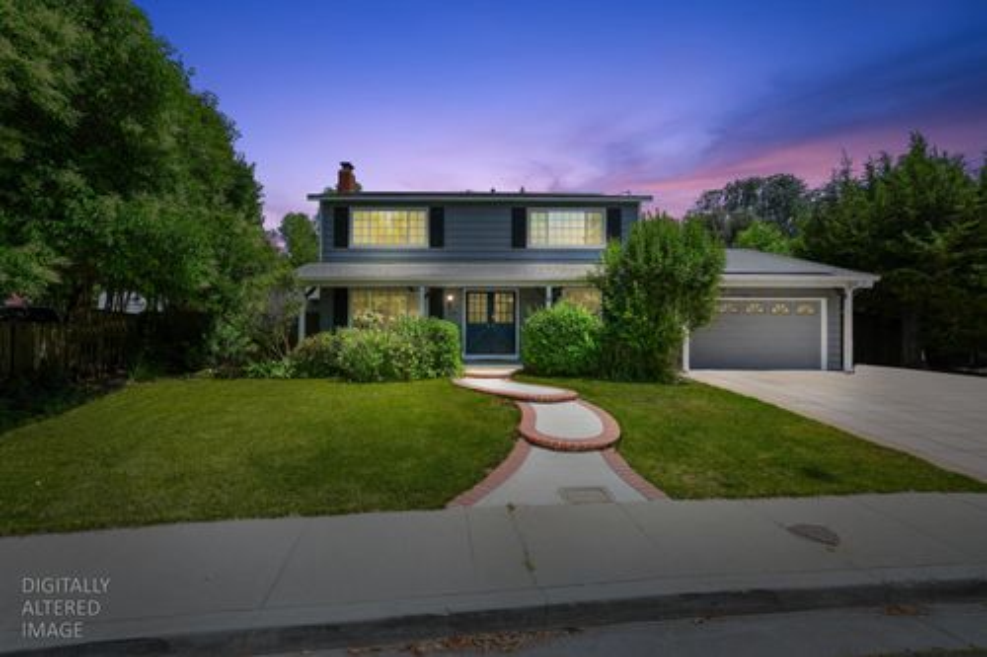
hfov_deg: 104.3
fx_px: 384
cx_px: 494
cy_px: 328
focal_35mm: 14
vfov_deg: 81.2
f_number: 5
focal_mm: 14
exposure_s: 1/800
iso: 100
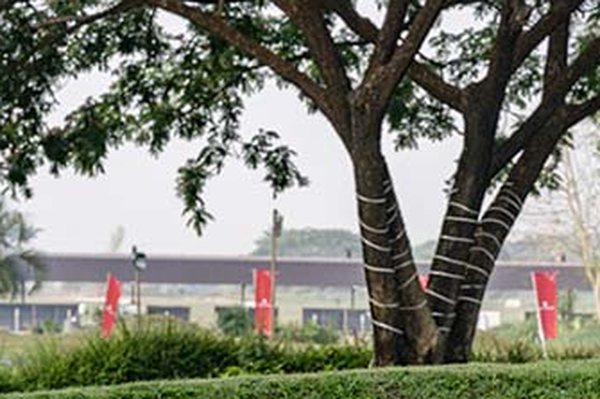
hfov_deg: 8.6
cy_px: 567
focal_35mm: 238
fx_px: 3965
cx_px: 496
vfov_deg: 5.7
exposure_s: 1/2500
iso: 2000
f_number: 5.6
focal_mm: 83
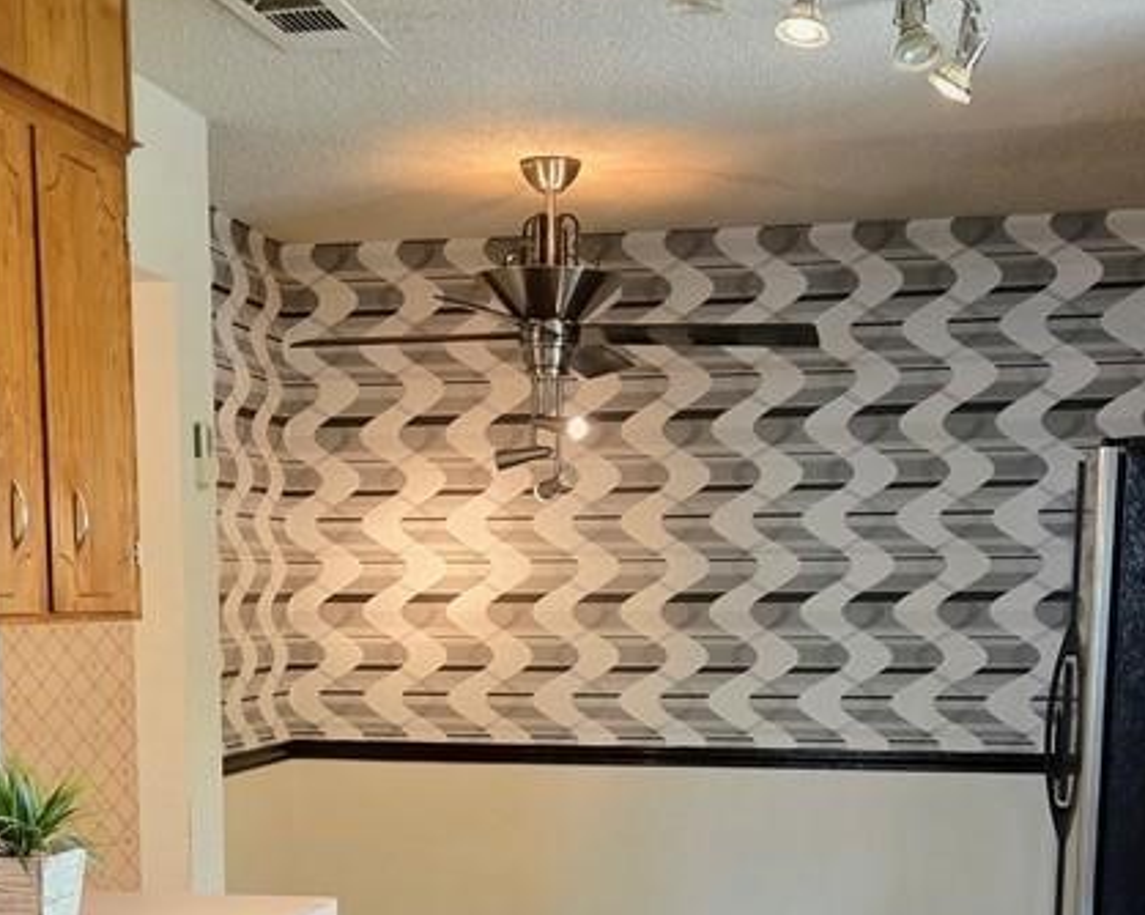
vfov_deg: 26.5
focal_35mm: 55
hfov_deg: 34.2
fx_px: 1863
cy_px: 852
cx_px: 534
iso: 640
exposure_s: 1/120
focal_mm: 5.4
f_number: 1.8
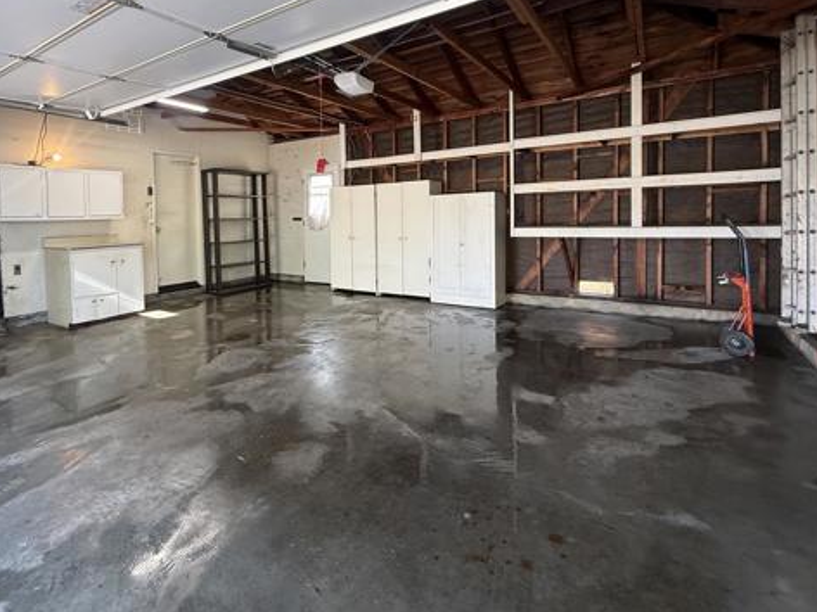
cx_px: 327
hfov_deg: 83.6
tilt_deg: -2.0
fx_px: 448
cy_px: 230
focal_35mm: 19
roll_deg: +0.8
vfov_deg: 67.6
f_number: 2.2
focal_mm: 2.22
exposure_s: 1/120
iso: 160
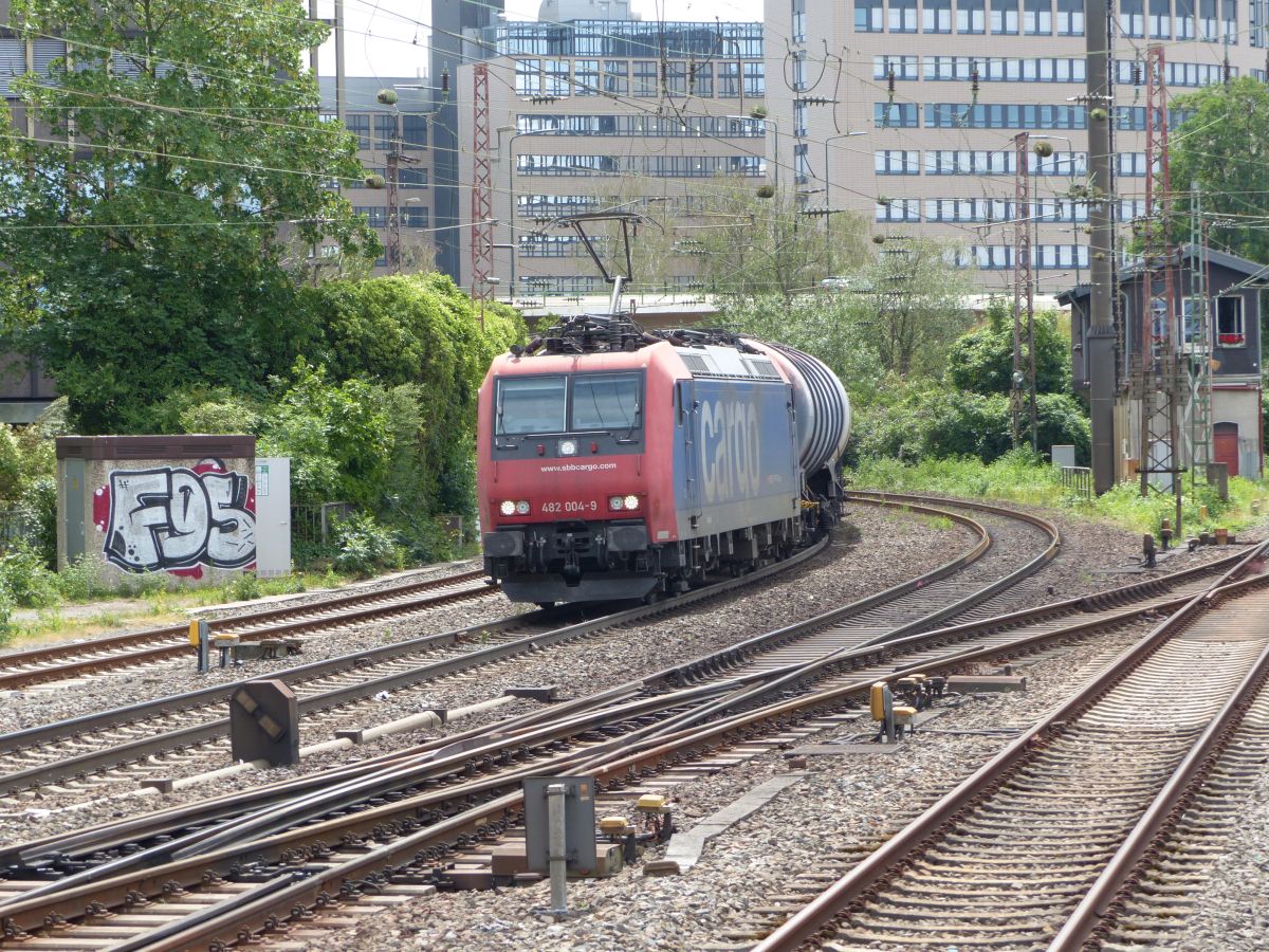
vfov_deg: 12.0
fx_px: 4546
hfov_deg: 15.9
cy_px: 476
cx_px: 634
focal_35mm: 124
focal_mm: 22.2
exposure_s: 1/400
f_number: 4
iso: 100
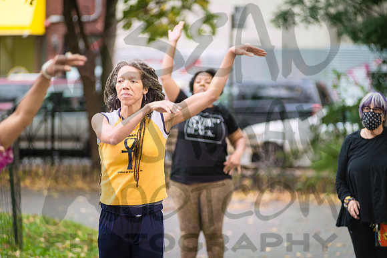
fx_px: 1989
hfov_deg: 11.1
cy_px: 129
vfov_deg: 7.4
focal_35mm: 185
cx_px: 194
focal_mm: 185
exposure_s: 1/200
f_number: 4
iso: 2000
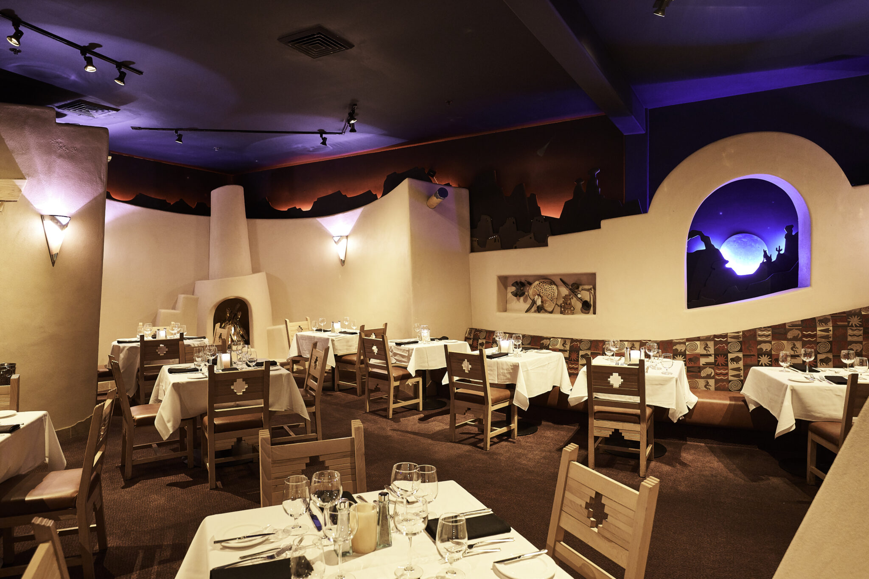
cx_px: 434
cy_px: 290
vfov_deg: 53.1
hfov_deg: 73.7
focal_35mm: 24
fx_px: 579
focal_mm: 24
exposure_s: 1/3
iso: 1600
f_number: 4
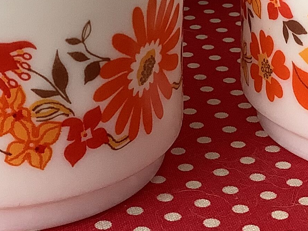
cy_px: 27
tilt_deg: -18.1
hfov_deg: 17.1
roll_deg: +1.6
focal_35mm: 115
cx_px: 149
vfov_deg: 12.8
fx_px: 1023
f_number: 2.4
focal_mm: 3.3
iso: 80
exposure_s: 1/100
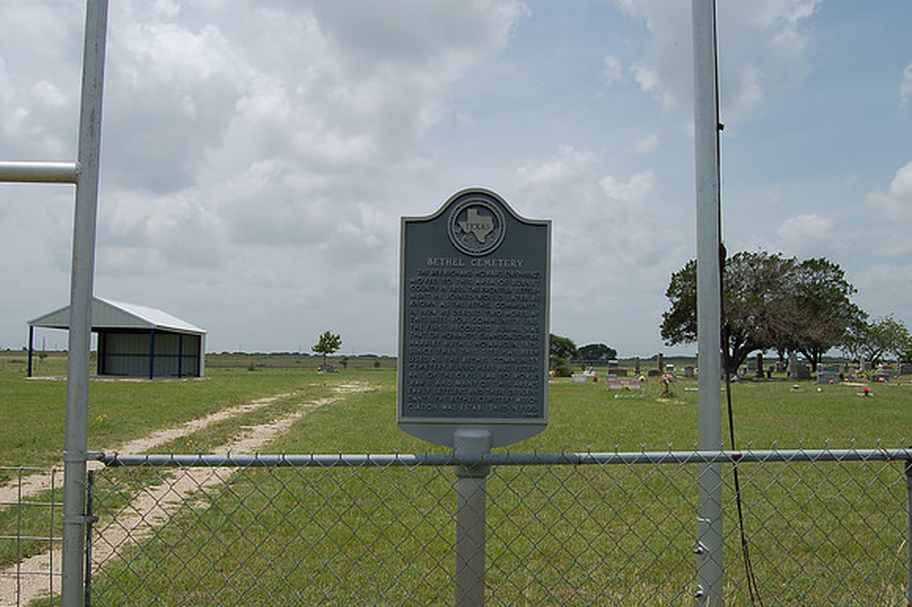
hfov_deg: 57.3
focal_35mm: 33
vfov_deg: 39.9
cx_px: 456
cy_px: 304
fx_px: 835
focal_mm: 22
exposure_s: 1/200
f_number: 14
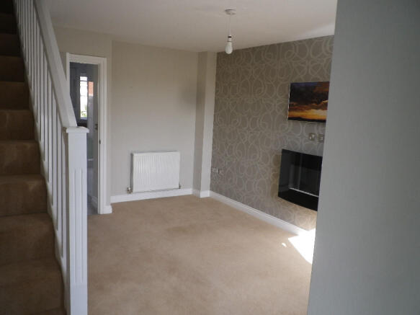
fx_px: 340
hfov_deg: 63.5
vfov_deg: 49.7
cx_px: 210
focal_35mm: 28
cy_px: 158
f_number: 3.5
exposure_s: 1/80
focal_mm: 5.05
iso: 80
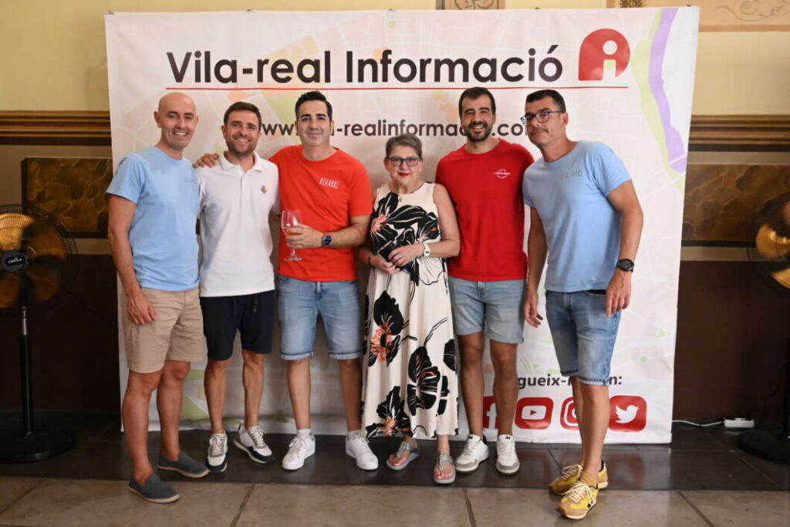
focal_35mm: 32
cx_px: 395
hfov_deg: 59.5
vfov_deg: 41.7
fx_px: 691
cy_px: 264
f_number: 4
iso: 6400
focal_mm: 31.5
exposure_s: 1/320
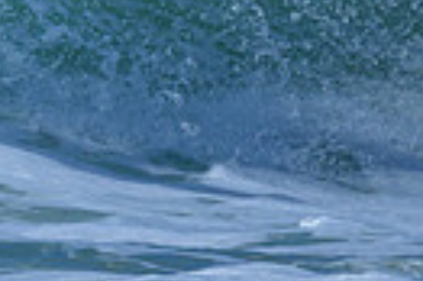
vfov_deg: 0.3
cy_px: -337
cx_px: -510
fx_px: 57245
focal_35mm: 4878
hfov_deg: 0.4
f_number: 6.3
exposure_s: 1/2000
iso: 320
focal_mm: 800
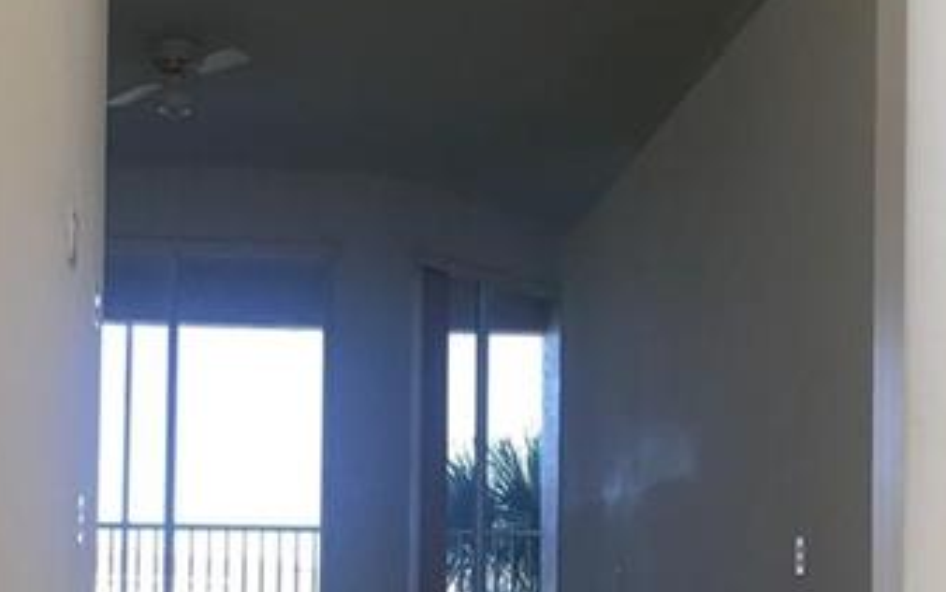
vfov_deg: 18.3
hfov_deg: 29.3
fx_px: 1806
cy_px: 550
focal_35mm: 70
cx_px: 387
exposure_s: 1/40
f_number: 2.2
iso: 32
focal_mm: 4.15
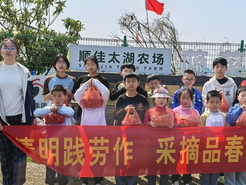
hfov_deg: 45.7
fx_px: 291
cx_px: 130
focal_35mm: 41
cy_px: 98
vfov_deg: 35.1
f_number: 4
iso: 50
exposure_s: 1/568
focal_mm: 6.98
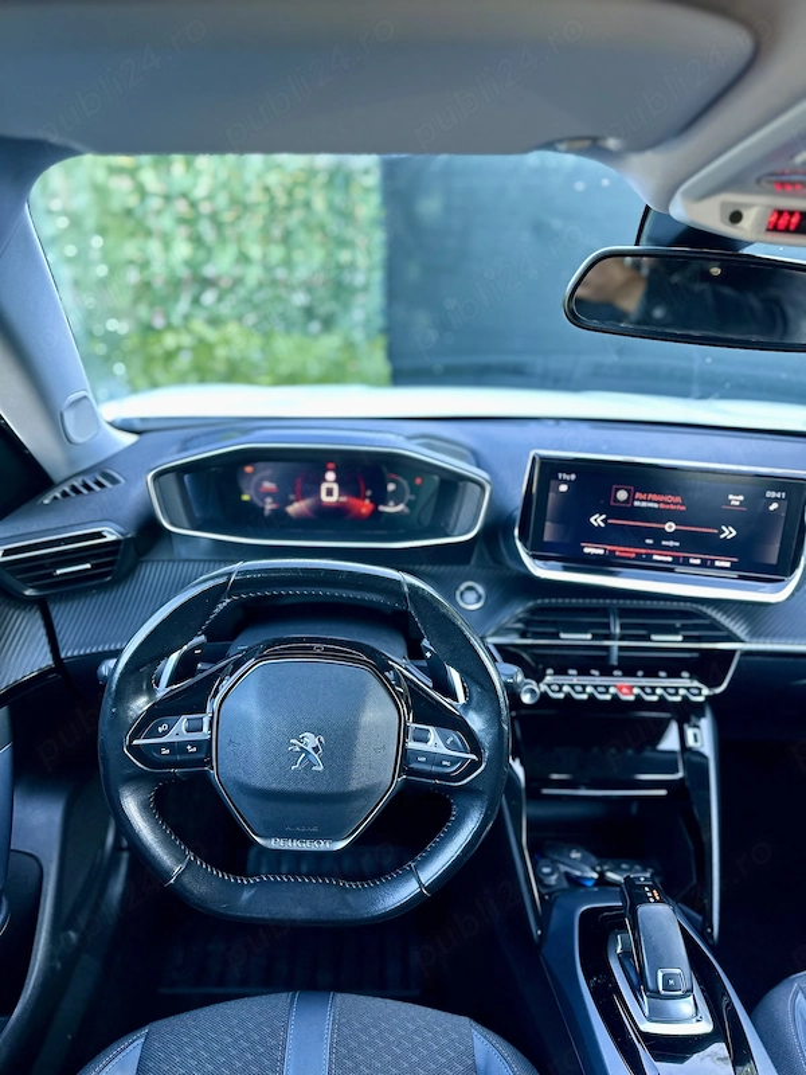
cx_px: 403
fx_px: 745
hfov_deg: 56.8
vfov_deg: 71.6
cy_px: 538
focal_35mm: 24
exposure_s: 1/60
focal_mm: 6.86
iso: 250
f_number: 1.78
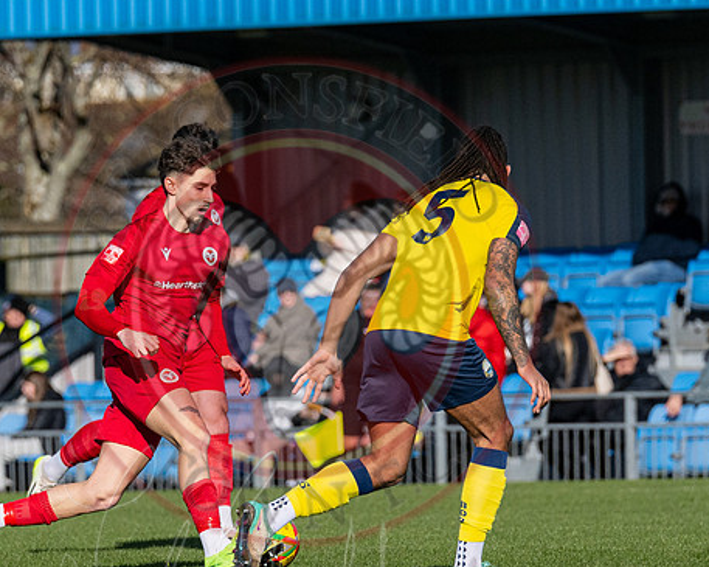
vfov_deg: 2.8
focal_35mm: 543
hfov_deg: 3.6
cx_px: 295
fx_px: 11387
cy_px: 275
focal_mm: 185
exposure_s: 1/10000
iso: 400
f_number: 4
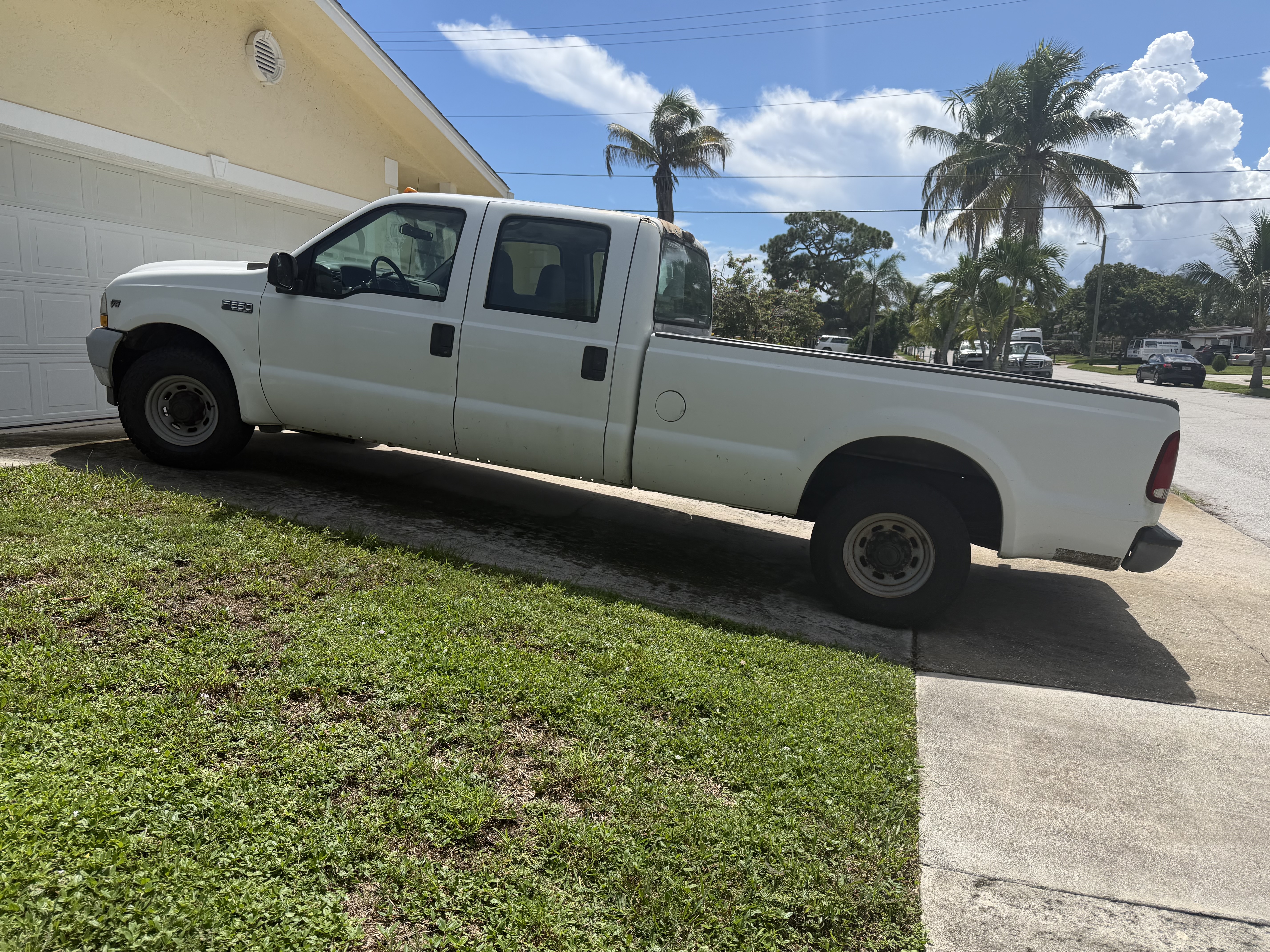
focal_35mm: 24
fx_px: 881
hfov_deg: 71.6
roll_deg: +0.7
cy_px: 476
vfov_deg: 56.8
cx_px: 635
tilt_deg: -6.3
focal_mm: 6.76
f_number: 1.78
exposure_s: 1/6711
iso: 80
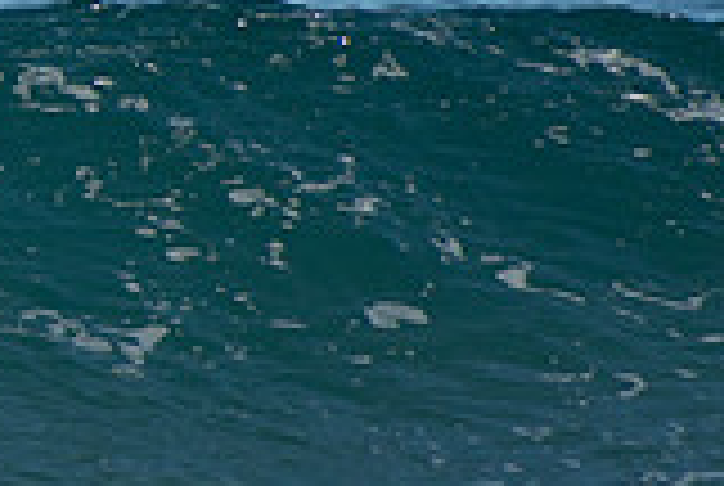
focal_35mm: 2160
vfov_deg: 0.6
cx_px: -526
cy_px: 101
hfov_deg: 1.0
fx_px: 43520
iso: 220
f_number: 5.6
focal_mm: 400
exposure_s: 1/1000
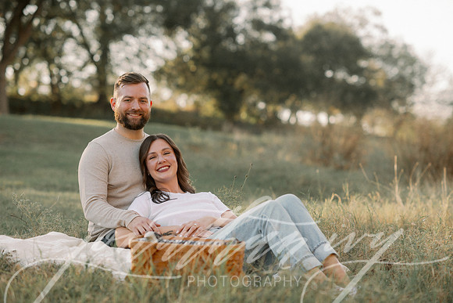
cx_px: 226
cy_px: 152
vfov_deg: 16.1
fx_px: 1070
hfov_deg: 23.9
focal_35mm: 85
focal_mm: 85
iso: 80
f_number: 2.8
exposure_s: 1/250
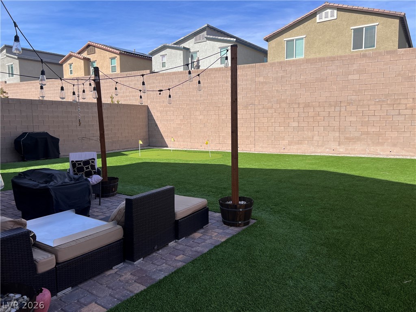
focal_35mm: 26
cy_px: 156
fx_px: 312
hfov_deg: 67.3
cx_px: 208
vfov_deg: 53.1
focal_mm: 5.7
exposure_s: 1/3077
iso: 50
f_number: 1.5
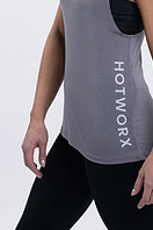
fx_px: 1230
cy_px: 5
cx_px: 118
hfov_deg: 7.1
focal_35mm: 193
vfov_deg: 10.6
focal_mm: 85
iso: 200
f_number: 4
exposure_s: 1/125
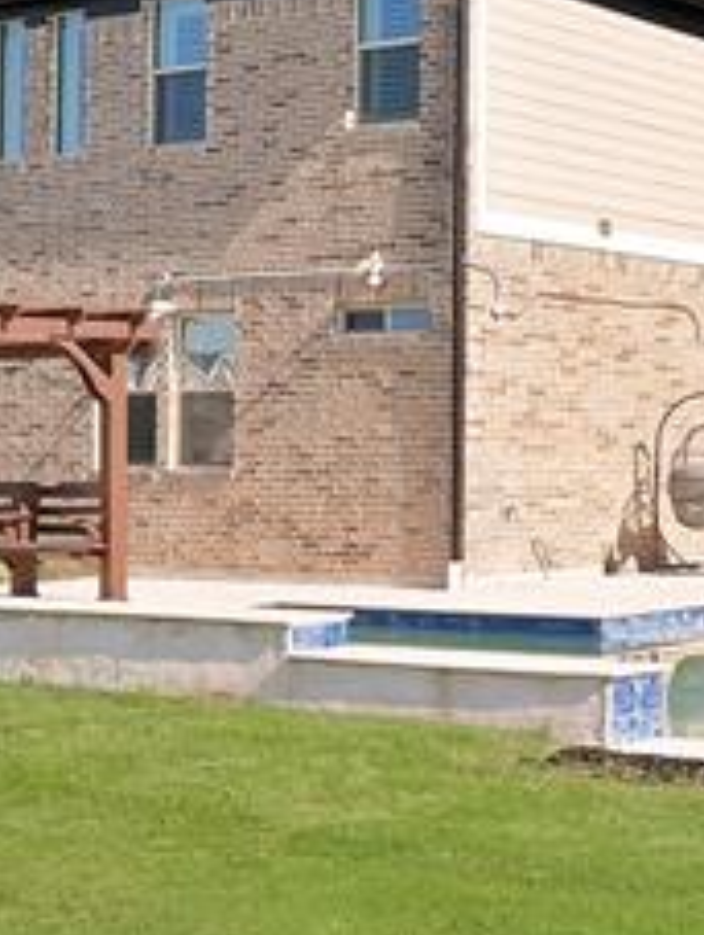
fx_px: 1758
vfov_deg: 29.7
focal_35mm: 65
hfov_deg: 18.7
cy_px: 354
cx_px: 1182
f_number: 9
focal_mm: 15
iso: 640
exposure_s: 1/250
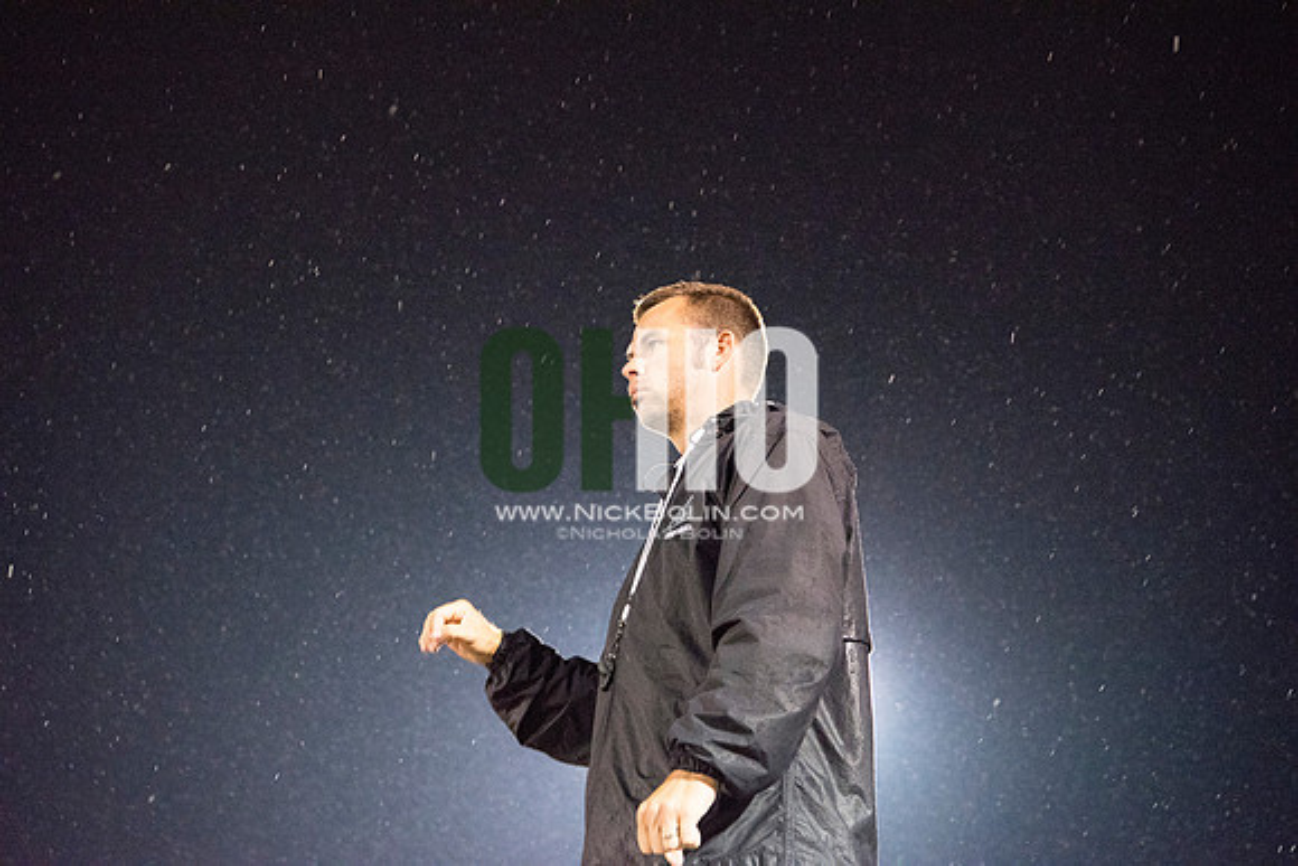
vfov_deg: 19.5
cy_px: 433
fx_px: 2524
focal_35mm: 70
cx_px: 649
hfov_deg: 28.8
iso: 5000
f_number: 5.6
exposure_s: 1/320
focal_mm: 70
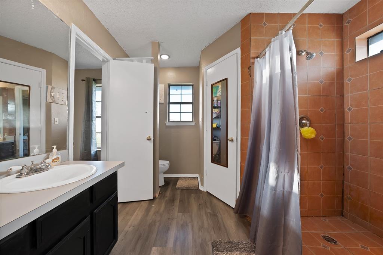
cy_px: 128
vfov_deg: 90.0
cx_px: 192
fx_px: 128
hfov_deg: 112.6
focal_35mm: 12
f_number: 9
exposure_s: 1/8
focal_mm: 12
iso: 640
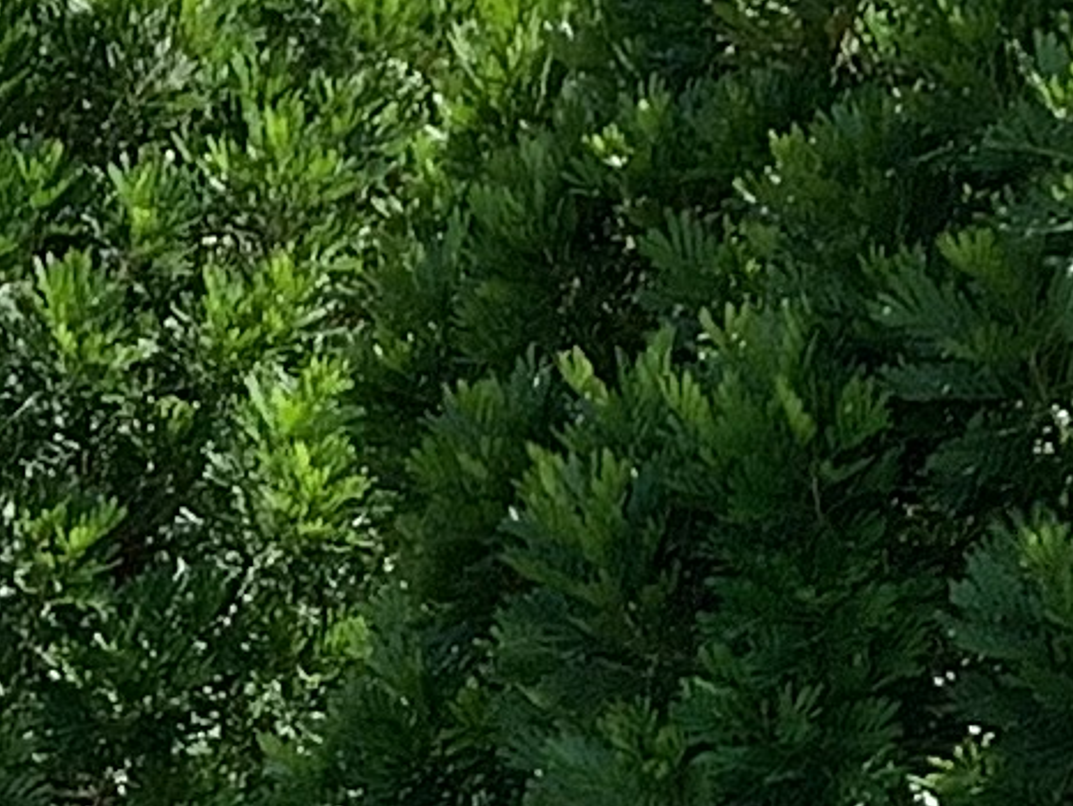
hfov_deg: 8.9
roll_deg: -1.3
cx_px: -594
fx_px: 6730
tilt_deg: -8.5
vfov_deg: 6.5
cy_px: 2059
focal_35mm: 217
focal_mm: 3.3
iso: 25
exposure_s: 1/612
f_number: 2.4
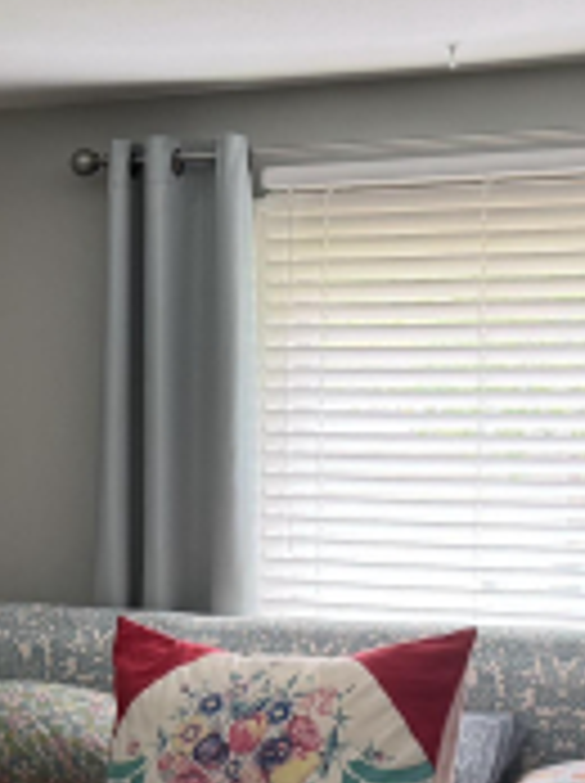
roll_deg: +0.0
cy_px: 531
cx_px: -70
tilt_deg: -1.6
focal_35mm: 92
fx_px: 2078
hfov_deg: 15.6
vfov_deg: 21.2
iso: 200
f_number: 1.78
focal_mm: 6.76
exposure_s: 1/60
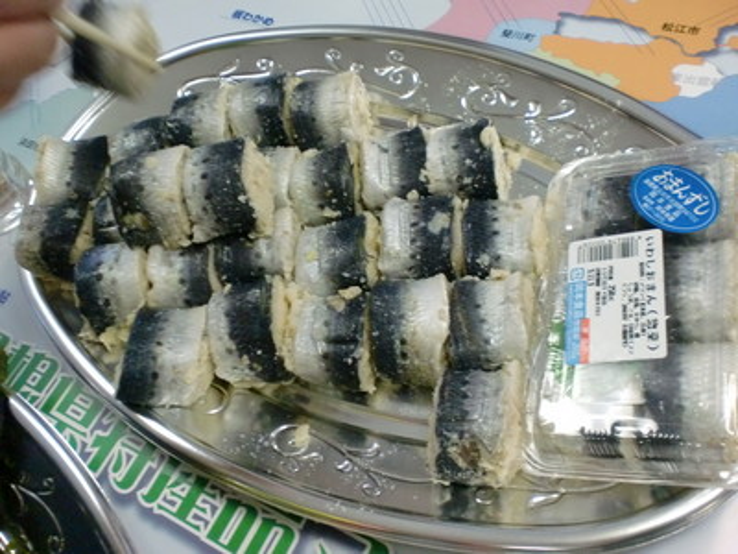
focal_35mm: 35
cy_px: 277
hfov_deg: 52.6
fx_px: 746
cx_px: 369
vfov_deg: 40.7
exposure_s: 1/40
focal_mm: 6.3
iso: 400
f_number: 3.1
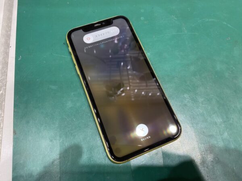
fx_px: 182
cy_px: 90
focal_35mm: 26
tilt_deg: -70.8
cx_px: 121
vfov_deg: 53.1
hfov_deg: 67.3
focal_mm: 4.25
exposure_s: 1/50
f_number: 1.8
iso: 100
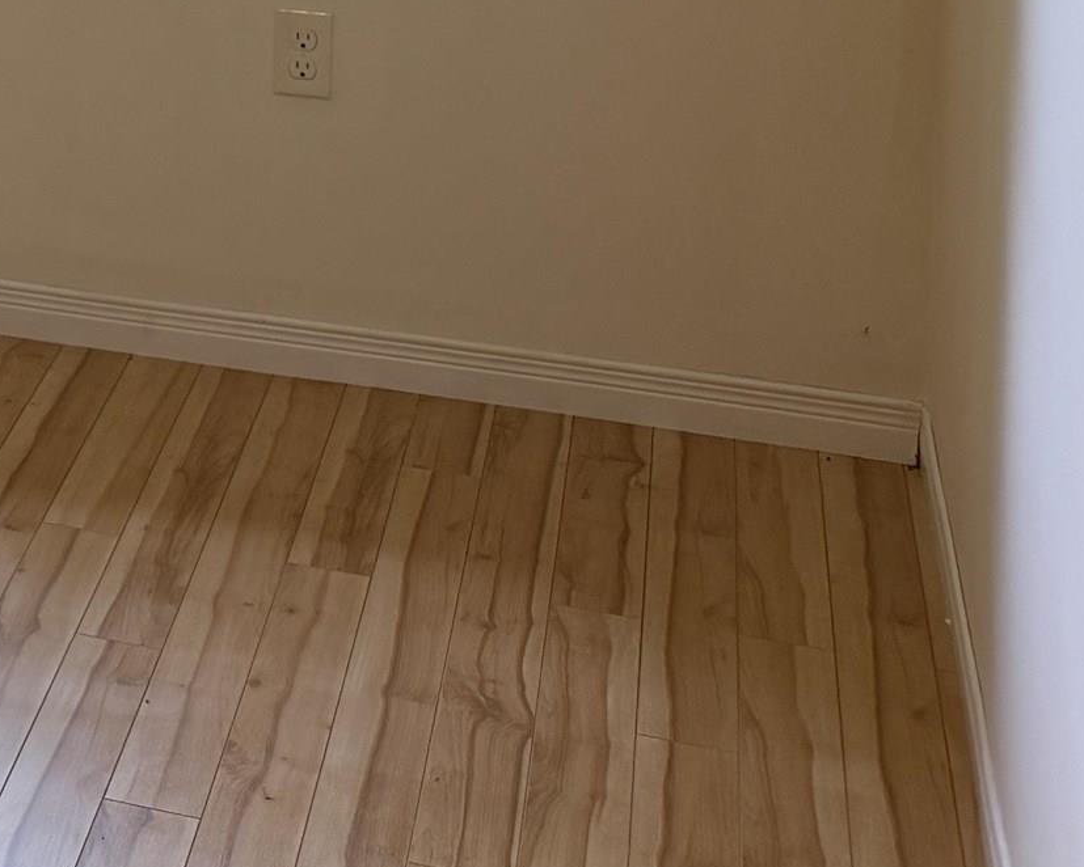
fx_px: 2792
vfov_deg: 16.5
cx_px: -796
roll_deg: +1.0
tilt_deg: -7.8
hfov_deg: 18.0
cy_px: -329
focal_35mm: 87
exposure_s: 1/121
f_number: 1.78
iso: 200
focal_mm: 6.76
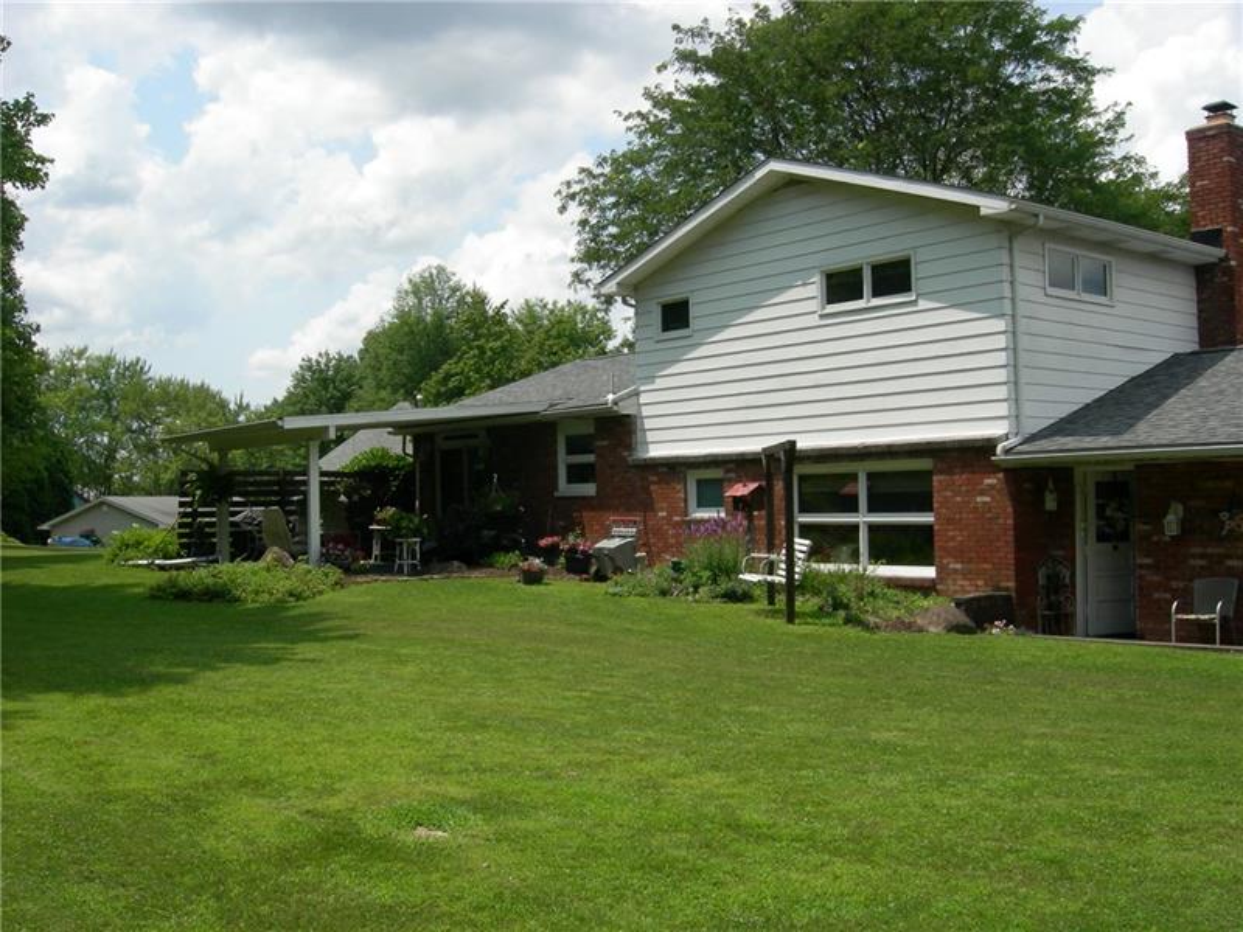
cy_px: 466
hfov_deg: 51.4
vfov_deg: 39.7
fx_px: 1293
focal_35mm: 36
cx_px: 622
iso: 64
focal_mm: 7.5
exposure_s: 1/283
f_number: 6.8
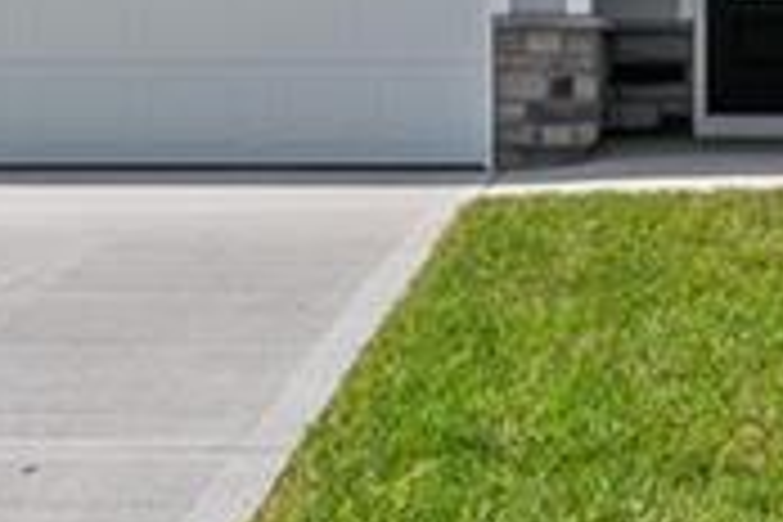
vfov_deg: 13.5
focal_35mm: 100
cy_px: -4
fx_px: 2175
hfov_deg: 20.0
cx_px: 693
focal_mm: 17
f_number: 18
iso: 200
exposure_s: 1/40
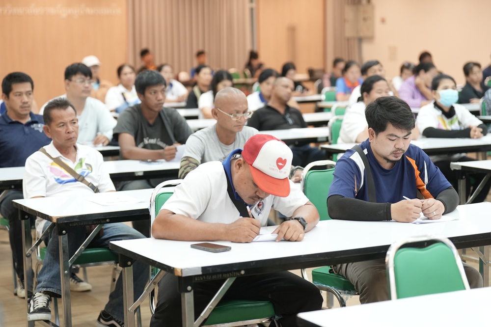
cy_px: 164
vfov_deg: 16.3
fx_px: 1145
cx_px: 246
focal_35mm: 84
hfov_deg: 24.2
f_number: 2.8
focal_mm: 84
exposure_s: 1/250
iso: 2500
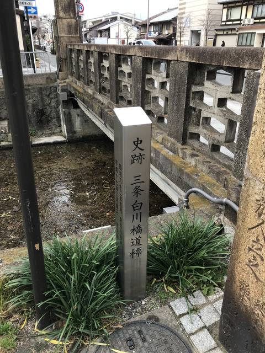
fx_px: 286
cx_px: 132
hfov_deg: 49.7
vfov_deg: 63.4
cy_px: 176
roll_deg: +0.3
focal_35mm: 28
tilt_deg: -23.4
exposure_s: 1/310
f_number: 1.8
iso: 20
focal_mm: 3.99
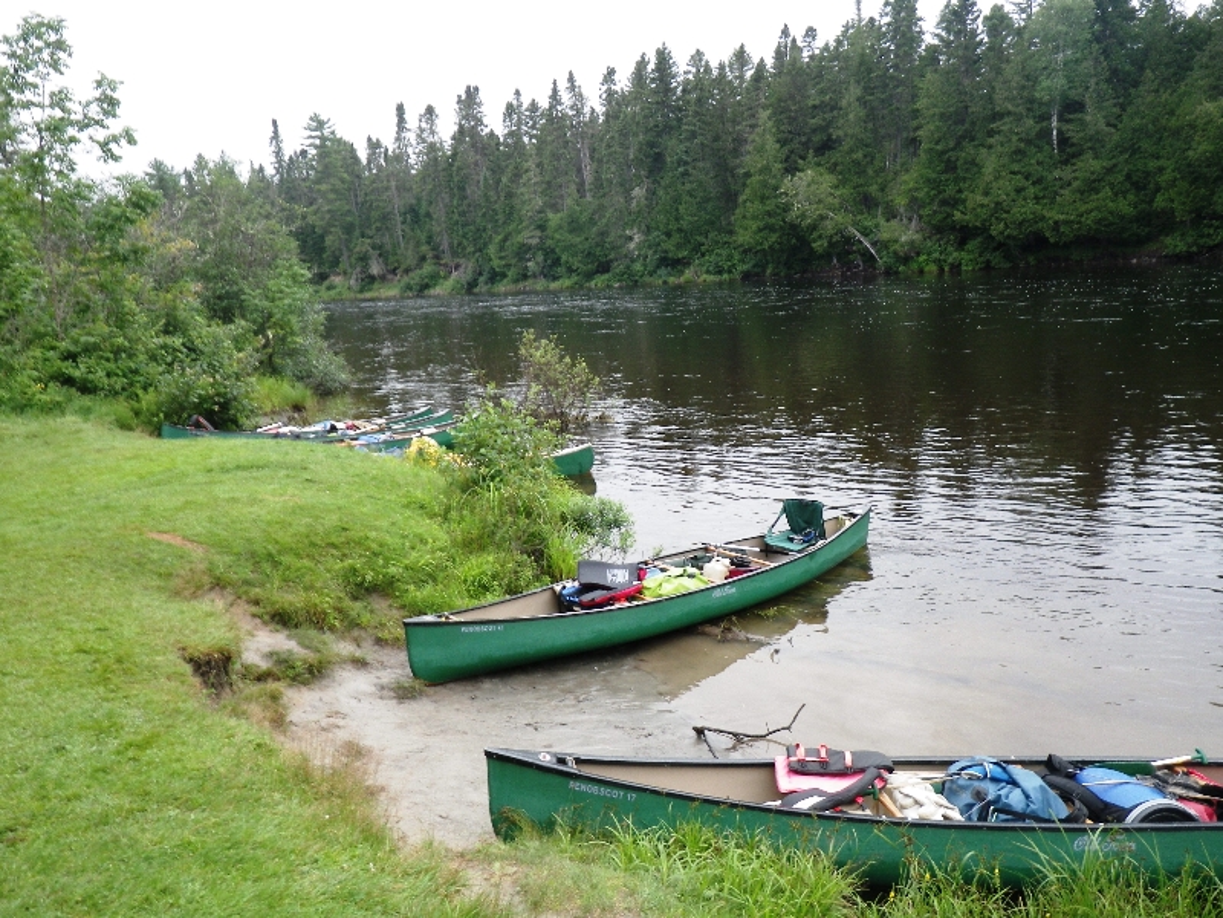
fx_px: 989
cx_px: 612
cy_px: 459
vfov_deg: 49.7
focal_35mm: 28
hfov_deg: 63.4
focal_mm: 5
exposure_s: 1/80
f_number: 3.5
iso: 80
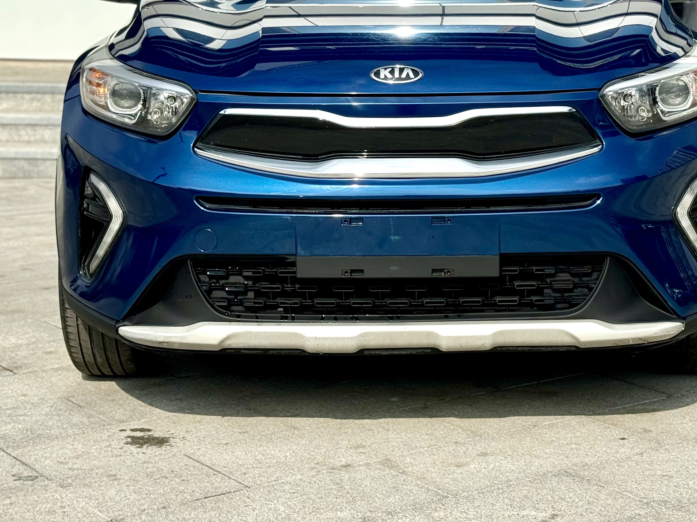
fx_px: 1591
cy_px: 131
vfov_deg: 18.5
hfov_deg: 24.7
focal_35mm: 79
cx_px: 398
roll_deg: -0.7
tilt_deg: -5.0
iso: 64
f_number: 1.78
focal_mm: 6.76
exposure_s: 1/4975
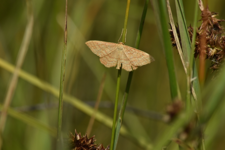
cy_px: 75
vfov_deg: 3.1
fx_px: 2812
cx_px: 112
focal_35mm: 450
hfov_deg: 4.6
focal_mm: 300
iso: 500
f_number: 20
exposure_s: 1/800
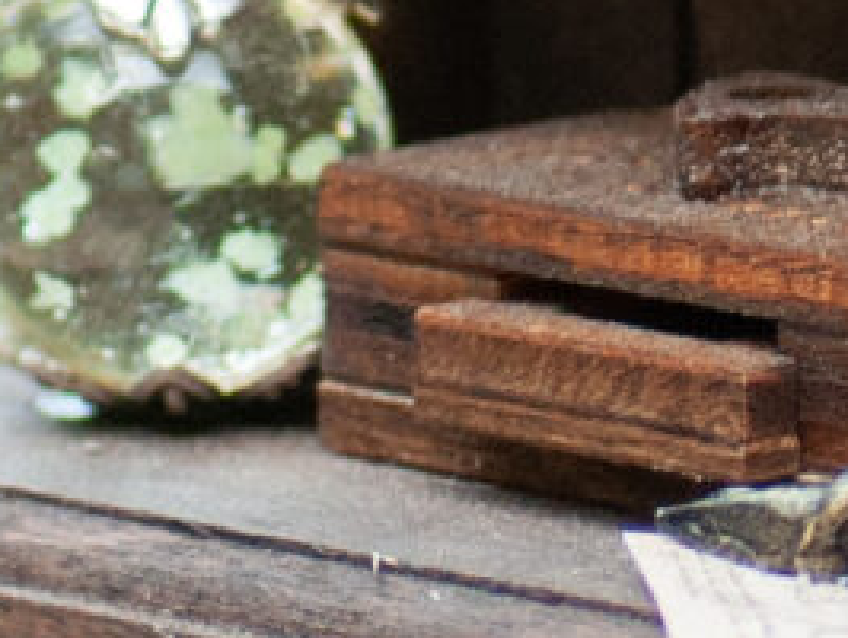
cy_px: -370
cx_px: 940
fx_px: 30576
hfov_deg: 1.6
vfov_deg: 1.2
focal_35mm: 1247
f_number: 5.6
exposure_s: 1/640
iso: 500
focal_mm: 90
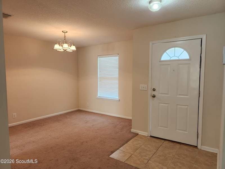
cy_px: 84
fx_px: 149
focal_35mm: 23
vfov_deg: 58.9
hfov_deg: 73.9
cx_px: 112
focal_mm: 5.4
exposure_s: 1/120
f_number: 1.8
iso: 125
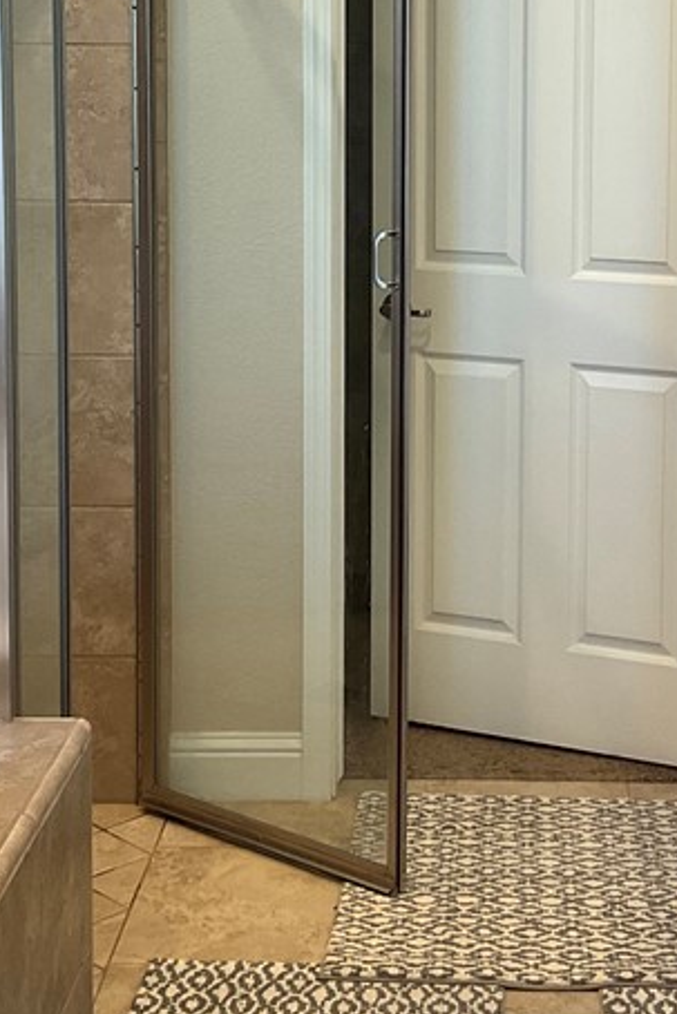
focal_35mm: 68
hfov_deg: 20.0
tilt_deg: -6.2
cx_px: 454
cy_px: 239
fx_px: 1917
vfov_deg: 29.1
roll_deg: -0.7
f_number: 1.8
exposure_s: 1/60
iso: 80
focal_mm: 3
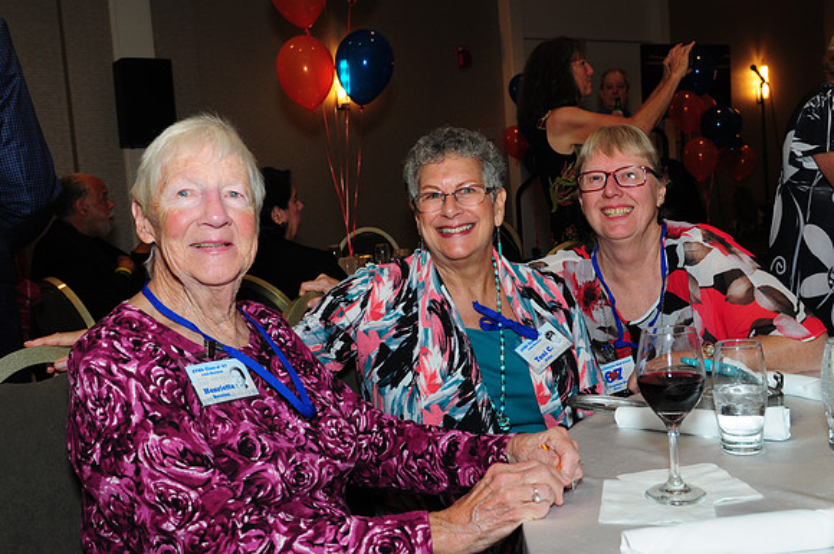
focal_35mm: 36
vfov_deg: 36.8
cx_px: 417
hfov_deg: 53.2
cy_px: 277
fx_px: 833
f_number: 5
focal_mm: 24
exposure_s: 1/60
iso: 500
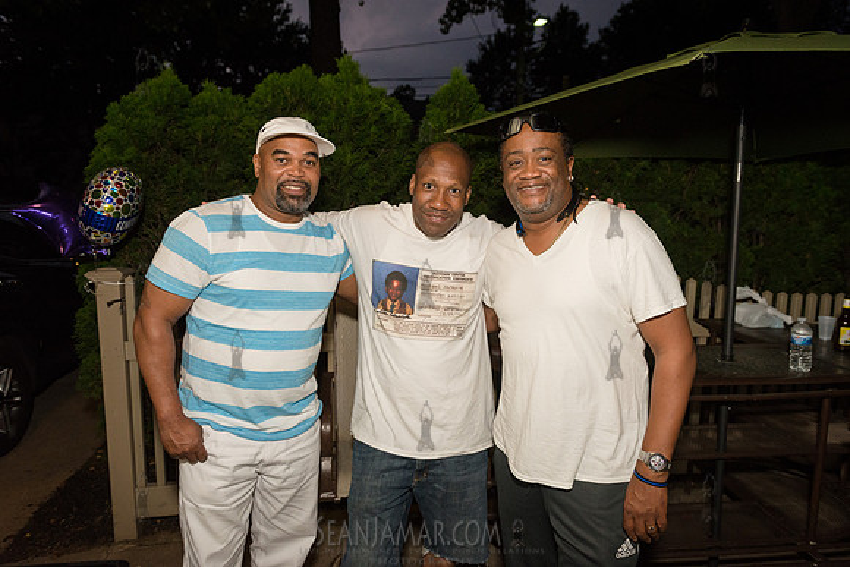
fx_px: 567
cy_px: 284
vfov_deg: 53.2
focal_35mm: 24
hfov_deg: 73.7
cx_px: 425
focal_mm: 24
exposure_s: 1/500
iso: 2000
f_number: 4
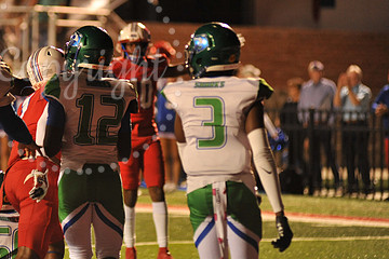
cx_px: 80
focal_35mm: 322
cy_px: 70
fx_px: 3479
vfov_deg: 4.3
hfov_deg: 6.4
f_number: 2.8
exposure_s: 1/200
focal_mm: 200
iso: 2000
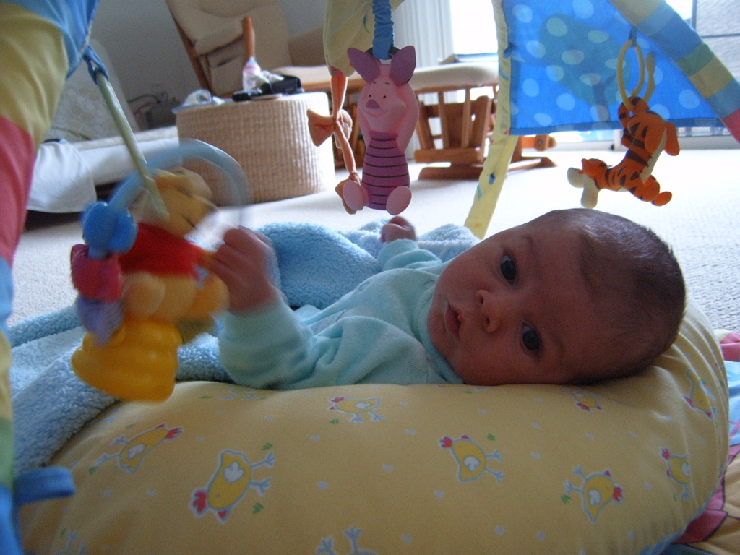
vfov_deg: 38.7
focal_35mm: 37
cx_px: 370
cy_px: 278
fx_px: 791
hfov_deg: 50.1
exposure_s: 1/15
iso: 141
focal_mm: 6.2
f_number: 2.9
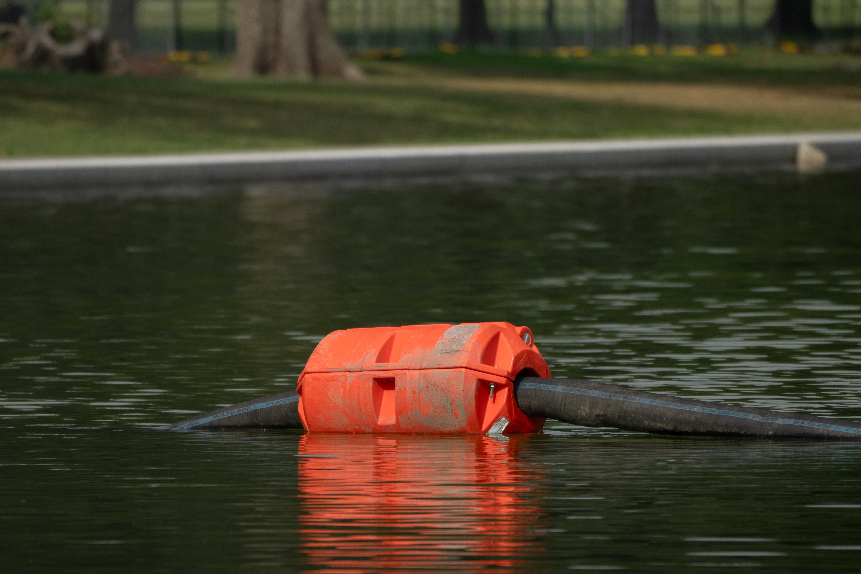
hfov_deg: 3.4
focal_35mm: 600
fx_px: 14349
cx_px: 430
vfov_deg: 2.3
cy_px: 287
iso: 200
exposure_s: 1/1250
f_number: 5.6
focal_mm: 400
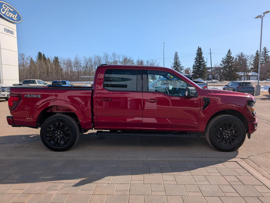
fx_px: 187
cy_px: 102
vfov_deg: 56.9
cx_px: 135
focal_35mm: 24
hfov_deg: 71.5
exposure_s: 1/1961
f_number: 1.68
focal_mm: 6.9
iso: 23
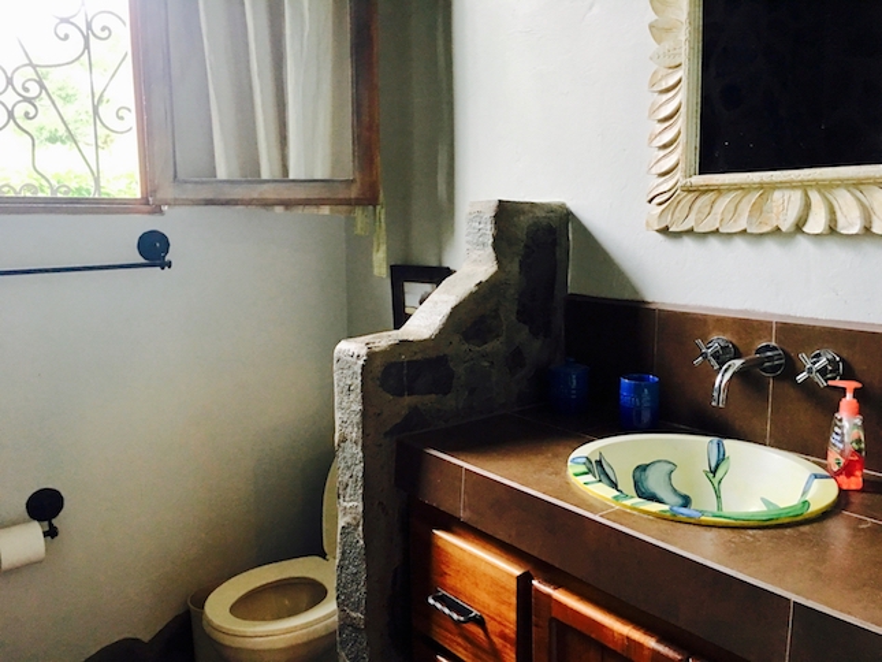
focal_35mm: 29
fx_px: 739
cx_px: 441
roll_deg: +0.7
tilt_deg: -6.8
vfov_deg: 48.2
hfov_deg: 61.7
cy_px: 331
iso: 64
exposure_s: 1/15
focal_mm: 4.15
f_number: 2.2
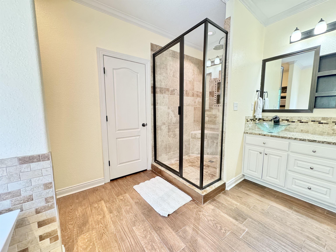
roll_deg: -0.5
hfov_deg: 102.1
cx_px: 168
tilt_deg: -6.8
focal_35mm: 14
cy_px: 126
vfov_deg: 85.7
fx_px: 136
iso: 400
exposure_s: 1/60
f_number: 2.2
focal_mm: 2.22
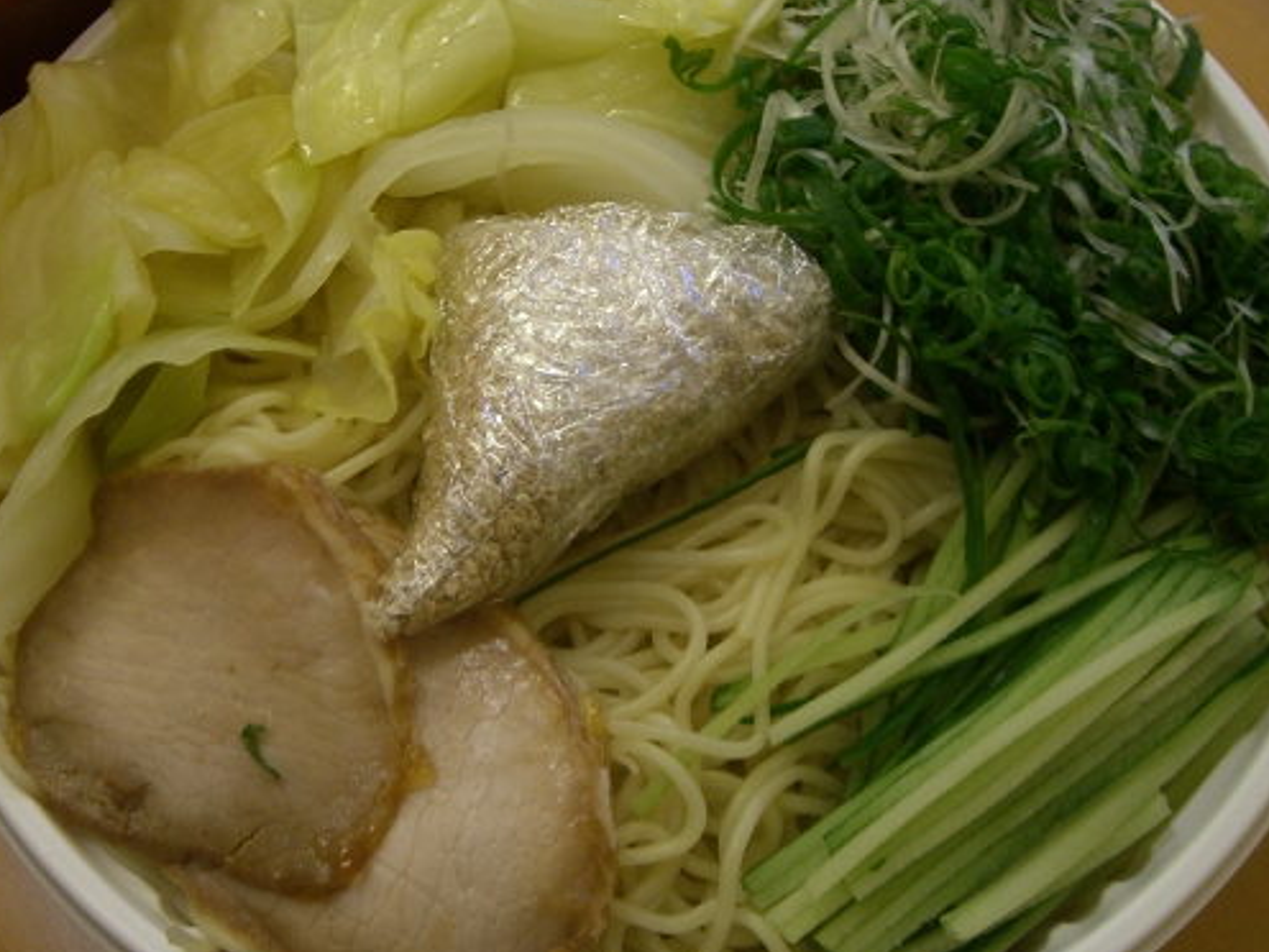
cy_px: 417
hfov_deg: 38.9
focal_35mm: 49
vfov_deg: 29.6
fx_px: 1796
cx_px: 578
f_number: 2.7
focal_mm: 6.2
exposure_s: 1/13
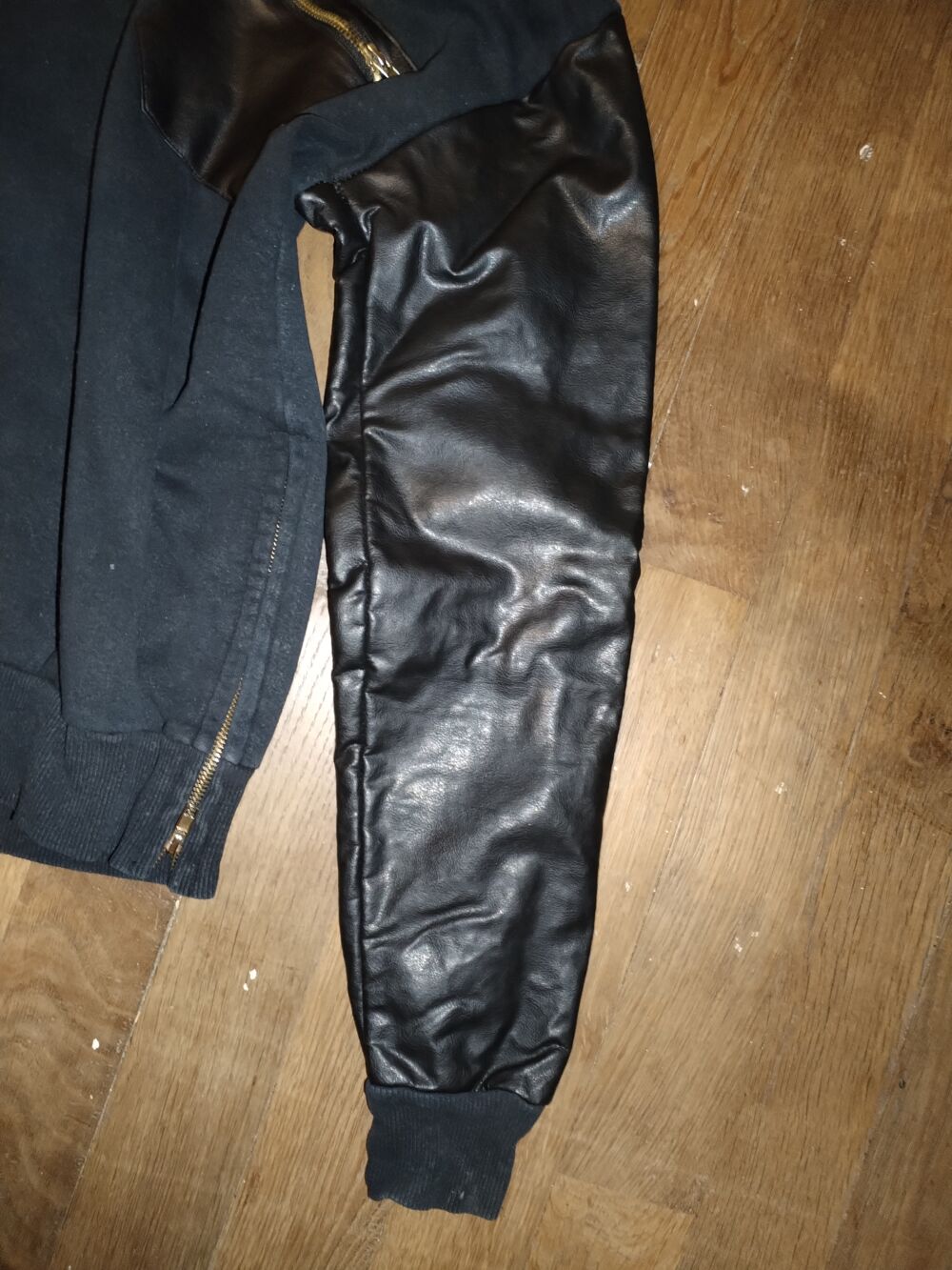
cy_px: 635
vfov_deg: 67.3
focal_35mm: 26
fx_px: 953
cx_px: 476
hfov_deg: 53.1
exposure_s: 1/16.7
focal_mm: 4.75
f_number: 1.8
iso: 1687
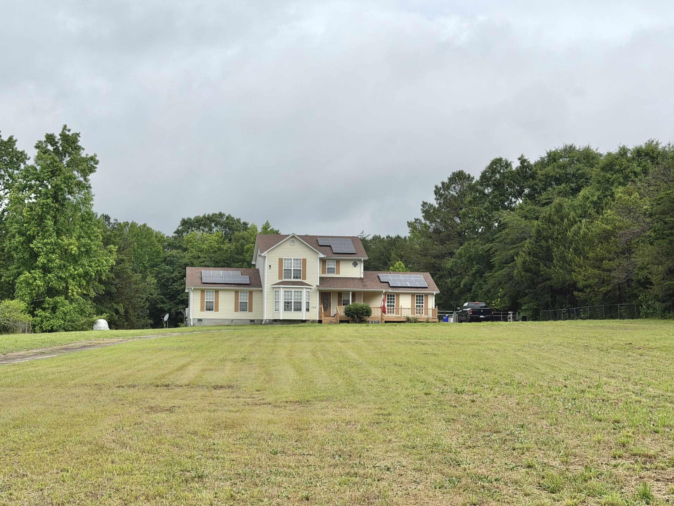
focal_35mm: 53
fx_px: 1032
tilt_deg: +4.0
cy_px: 277
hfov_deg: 36.2
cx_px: 320
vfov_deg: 27.5
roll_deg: -0.2
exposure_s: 1/4878
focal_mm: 6.76
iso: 64
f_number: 1.78
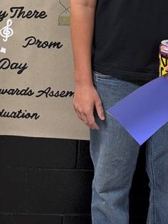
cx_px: 2
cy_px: -38
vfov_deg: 21.7
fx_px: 543
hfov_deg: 17.2
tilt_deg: -7.7
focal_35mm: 84
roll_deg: -1.1
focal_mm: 5.96
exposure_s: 1/60
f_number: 1.6
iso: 100
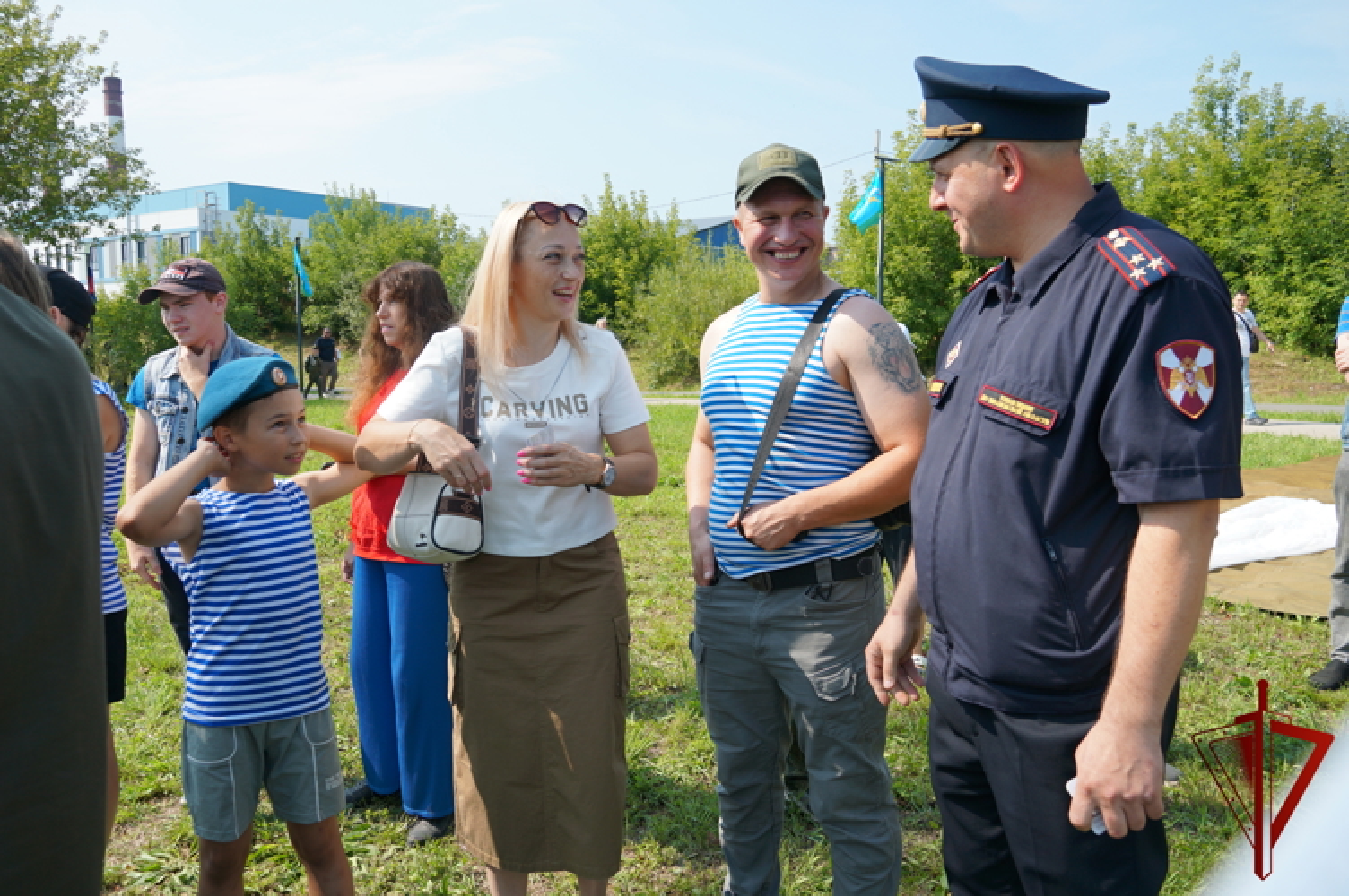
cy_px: 448
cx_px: 674
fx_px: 1067
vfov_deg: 45.6
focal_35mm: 28
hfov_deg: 64.6
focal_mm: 19
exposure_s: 1/500
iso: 100
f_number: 4.5
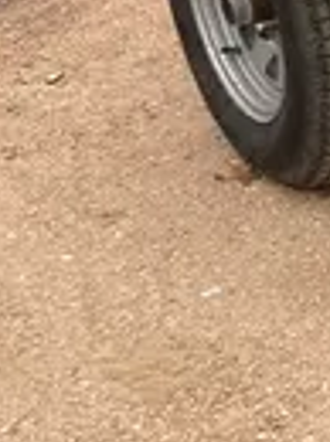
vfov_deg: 12.5
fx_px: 2015
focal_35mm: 158
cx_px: 806
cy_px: 219
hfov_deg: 8.5
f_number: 1.8
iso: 20
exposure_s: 1/445
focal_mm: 3.99
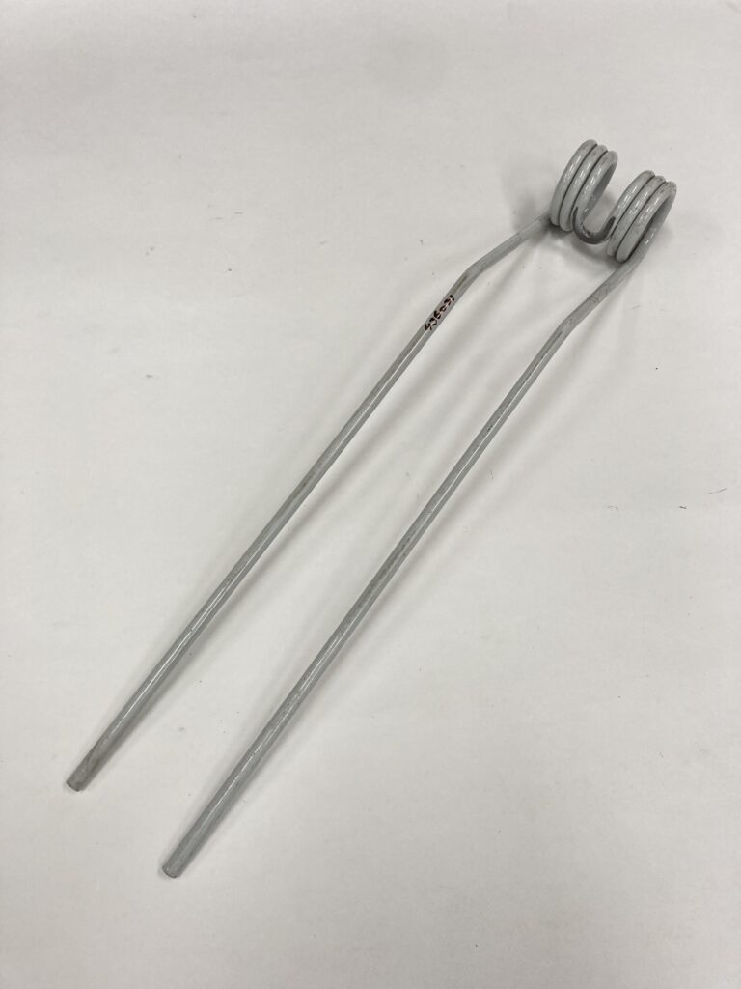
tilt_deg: -65.2
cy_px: 494
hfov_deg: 49.7
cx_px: 370
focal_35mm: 28
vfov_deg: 63.4
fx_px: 799
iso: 64
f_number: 1.8
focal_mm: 3.99
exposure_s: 1/100
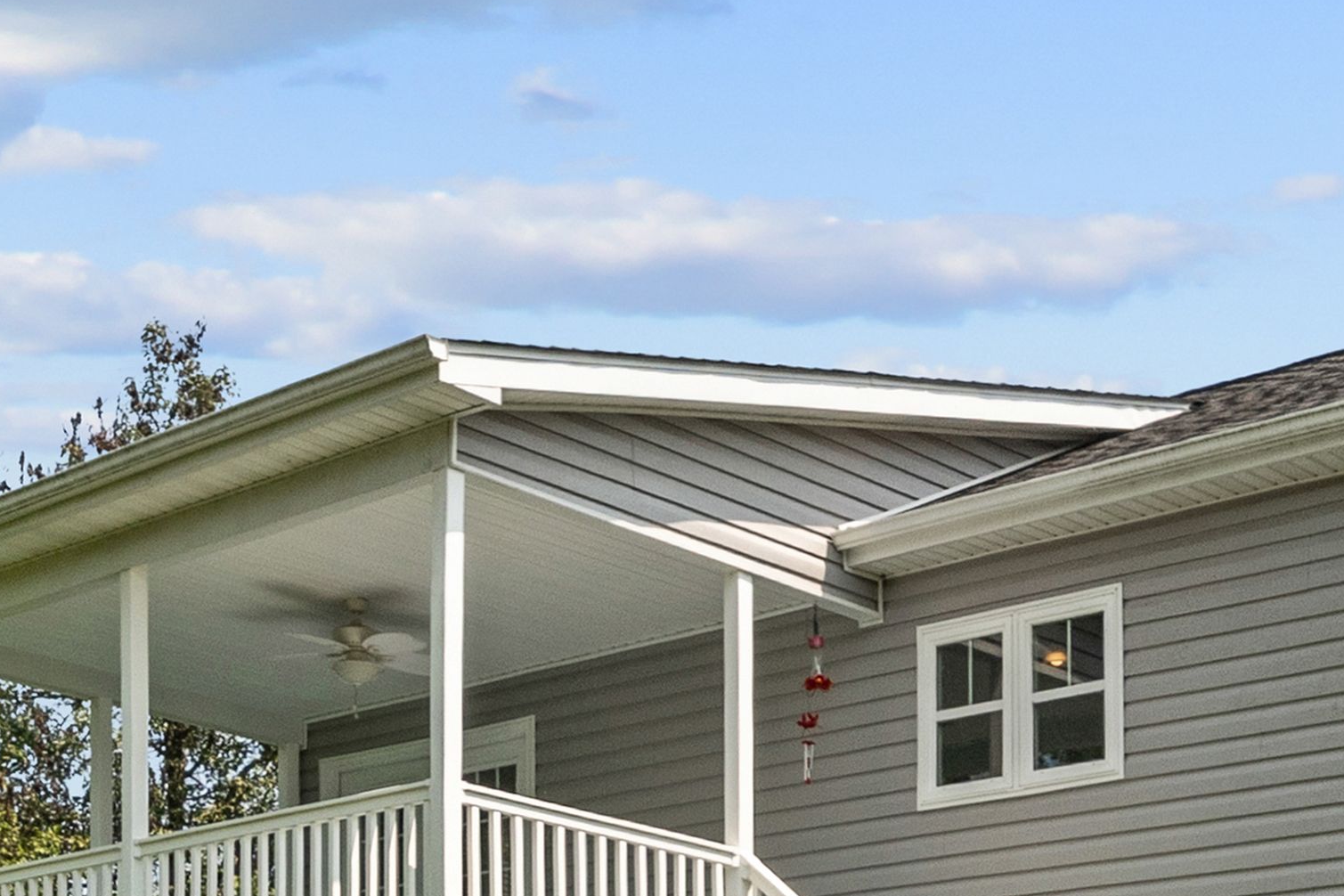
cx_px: 777
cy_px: 788
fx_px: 2426
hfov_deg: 30.9
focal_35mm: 65
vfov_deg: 20.5
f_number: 8
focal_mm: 14
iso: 400
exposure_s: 1/1000
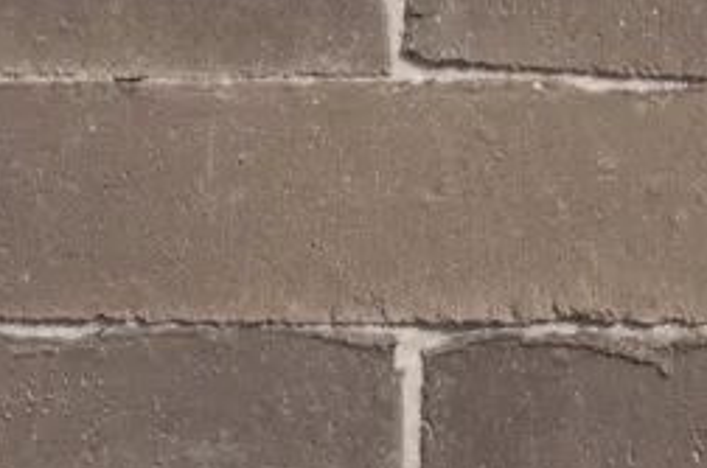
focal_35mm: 137
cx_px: 628
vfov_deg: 10.0
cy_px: 324
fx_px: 2677
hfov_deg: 14.9
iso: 125
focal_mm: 29
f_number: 14
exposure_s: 1/125
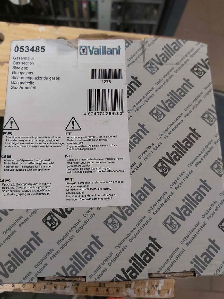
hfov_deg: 53.1
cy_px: 150
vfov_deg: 67.3
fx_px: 224
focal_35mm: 26
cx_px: 112
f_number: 1.7
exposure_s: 1/50
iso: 250
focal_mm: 3.92
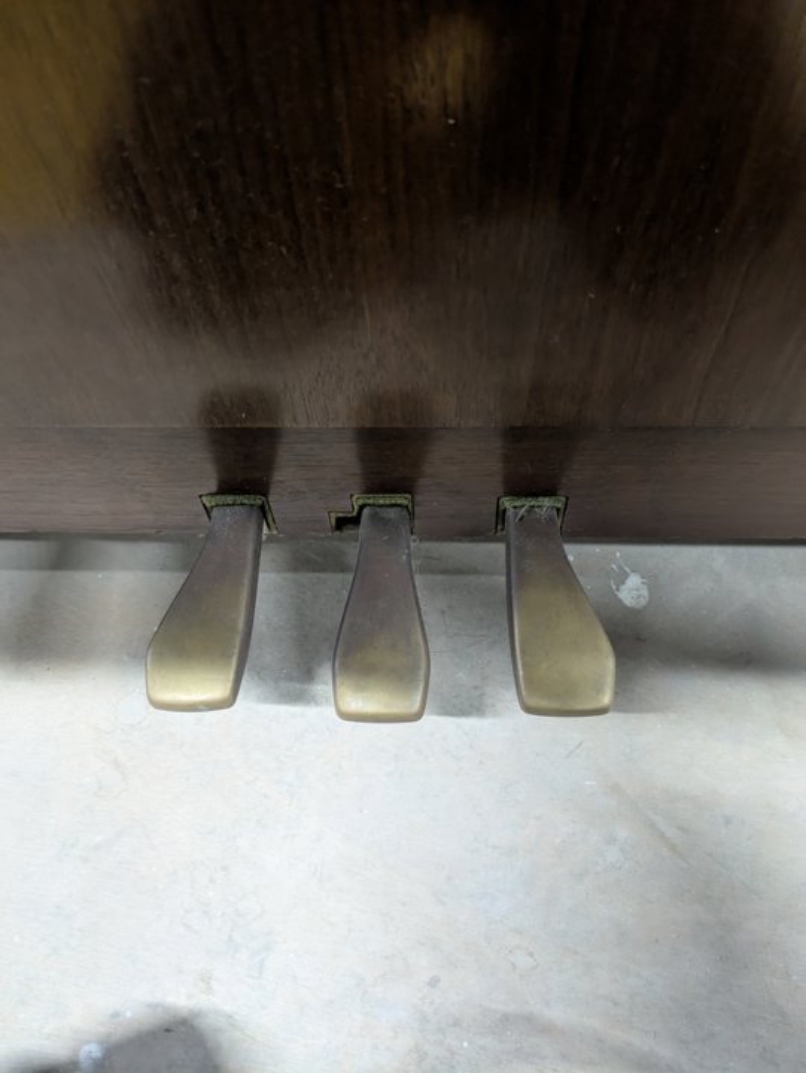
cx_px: 403
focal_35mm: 25
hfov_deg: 54.9
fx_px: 775
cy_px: 536
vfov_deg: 69.4
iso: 953
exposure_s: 1/24
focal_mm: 5.43
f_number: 1.89
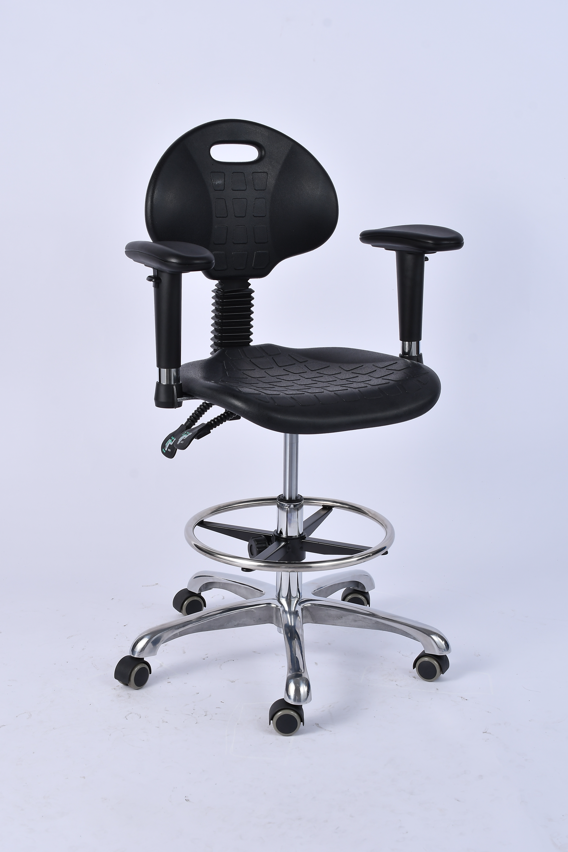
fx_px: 1420
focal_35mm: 60
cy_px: 426
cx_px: 284
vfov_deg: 33.4
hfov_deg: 22.6
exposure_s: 1/125
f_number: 10
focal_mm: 40
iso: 125
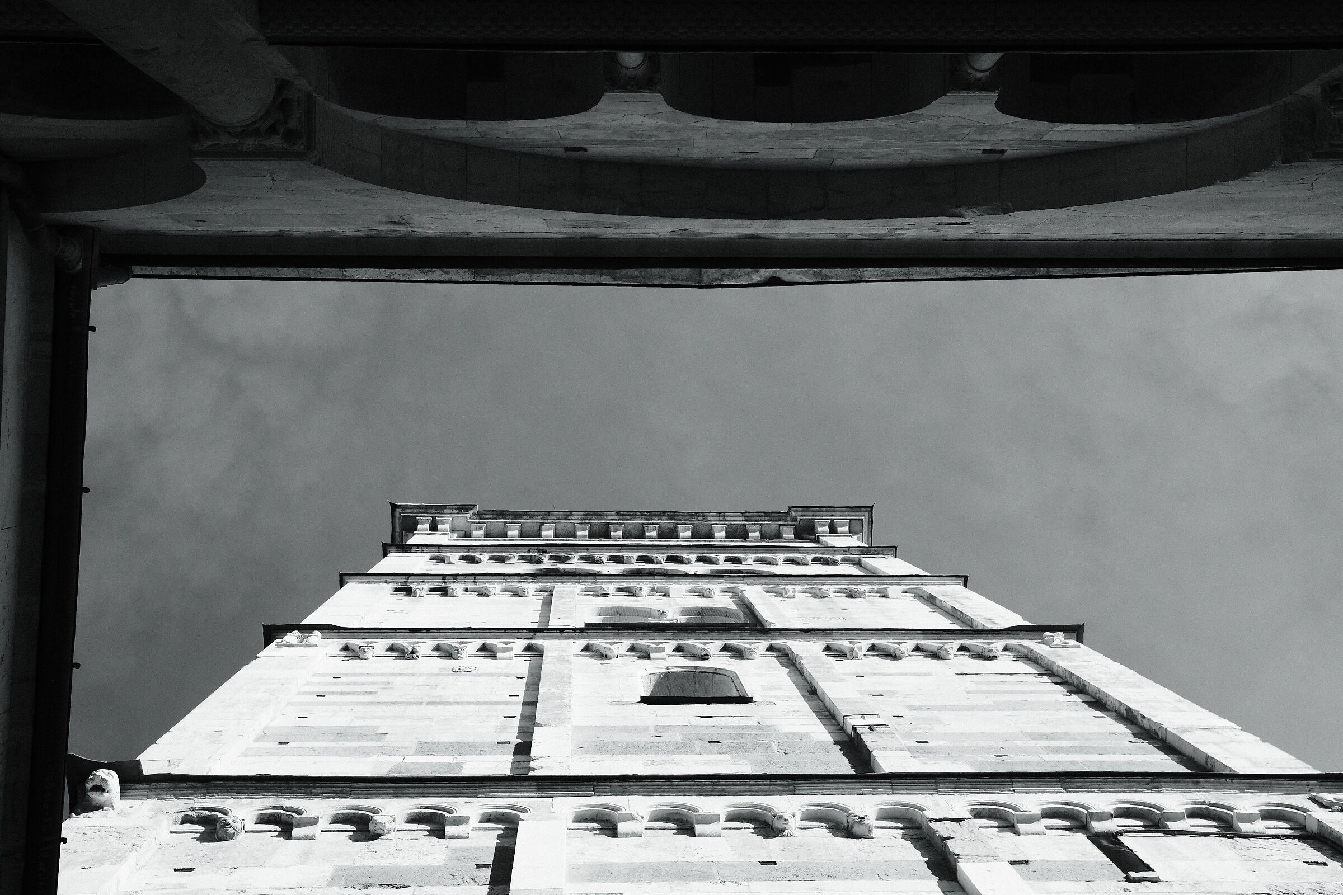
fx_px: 1865
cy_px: 448
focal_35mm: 50
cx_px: 672
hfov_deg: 39.6
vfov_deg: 27.0
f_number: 5
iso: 320
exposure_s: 1/950
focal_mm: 33
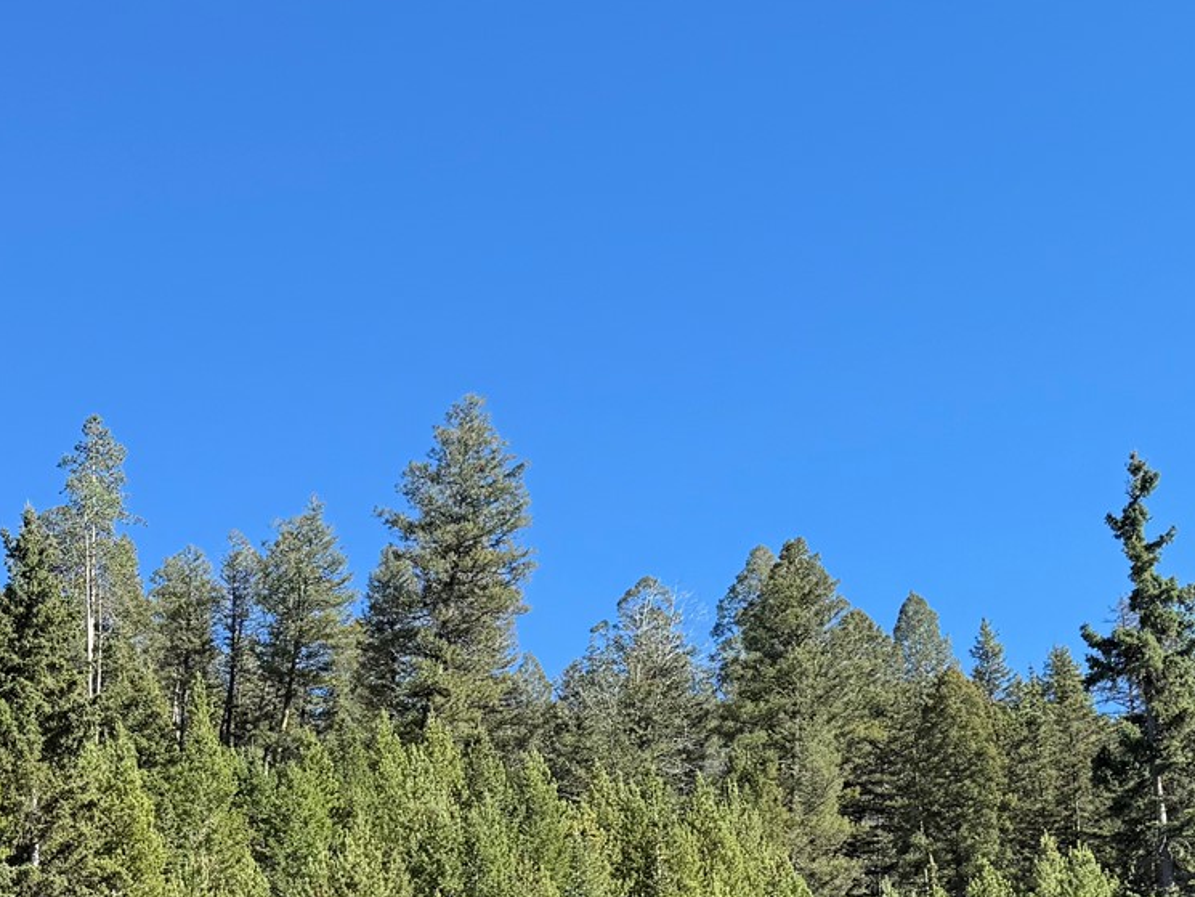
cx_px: 148
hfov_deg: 28.4
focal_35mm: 66
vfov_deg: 20.6
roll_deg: +2.6
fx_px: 2279
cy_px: 1118
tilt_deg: +11.0
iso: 80
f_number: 1.78
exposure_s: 1/1361
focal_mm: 6.76
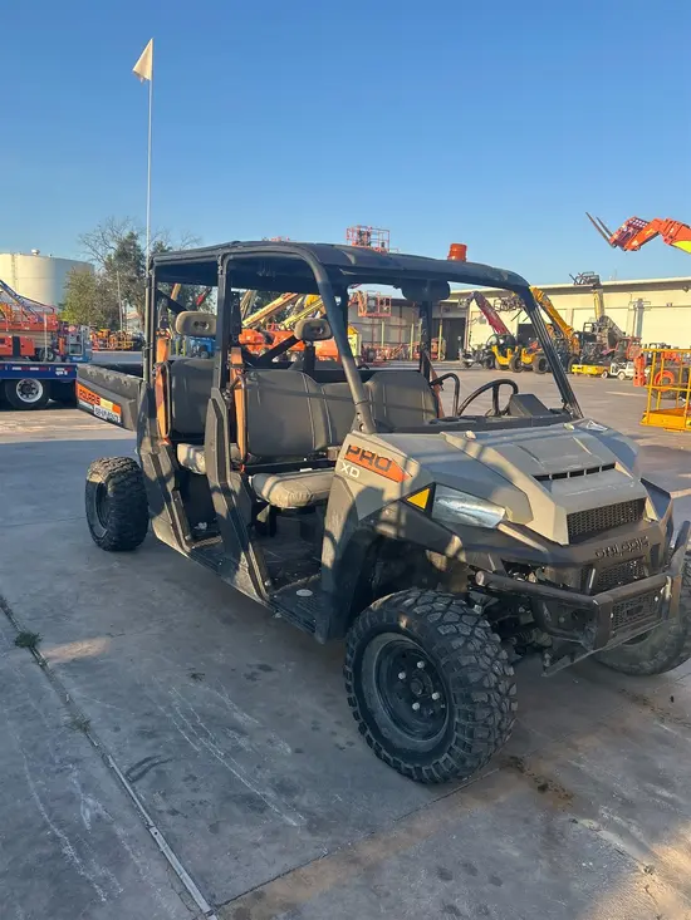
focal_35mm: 26
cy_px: 460
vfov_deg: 67.3
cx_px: 346
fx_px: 692
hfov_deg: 53.1
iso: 50
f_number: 1.5
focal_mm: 5.7
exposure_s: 1/1209
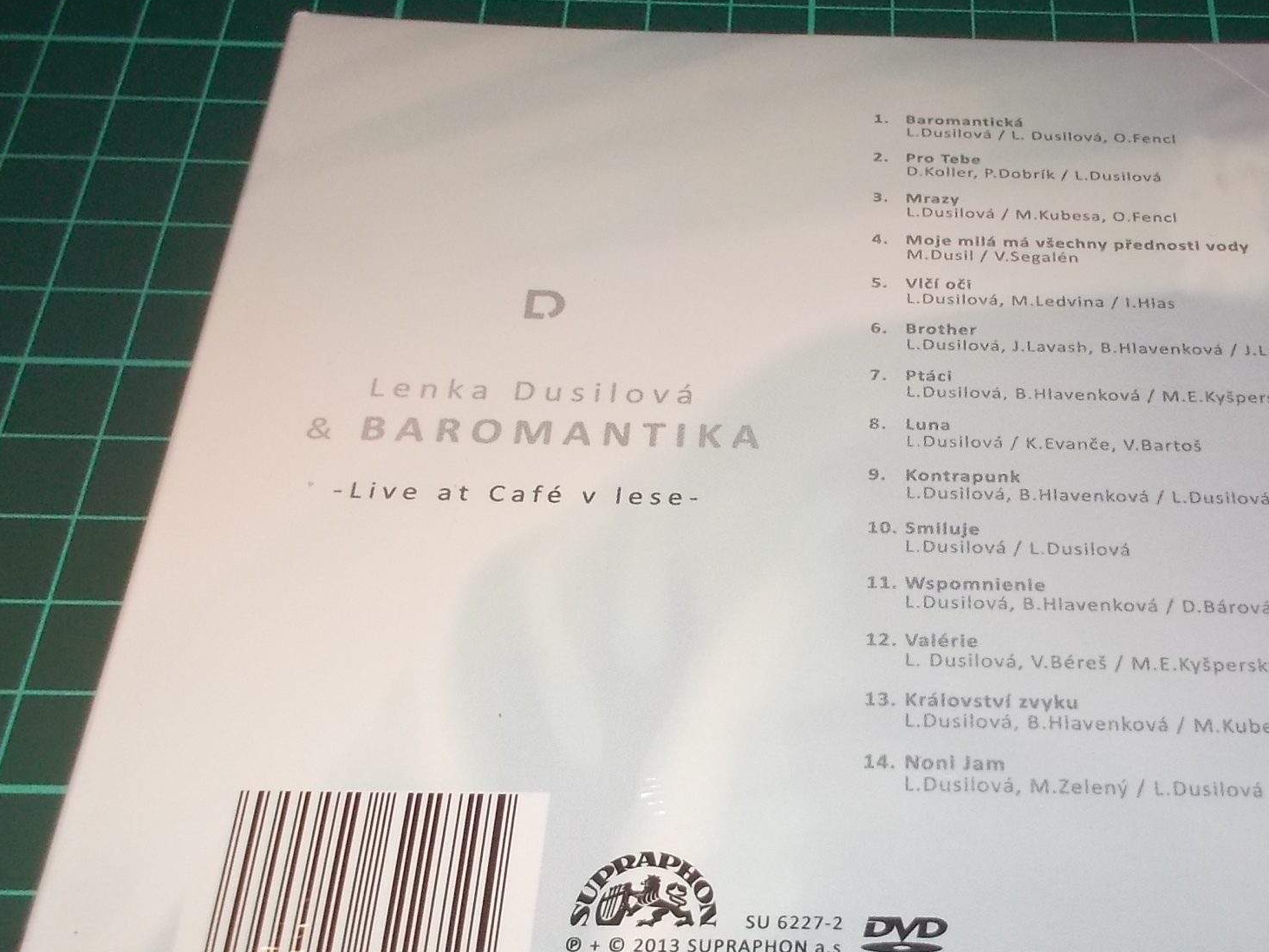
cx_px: 914
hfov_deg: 41.1
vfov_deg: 31.9
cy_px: 629
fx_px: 1650
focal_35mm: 45
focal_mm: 4.1
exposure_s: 1/30
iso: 200
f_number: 3.3
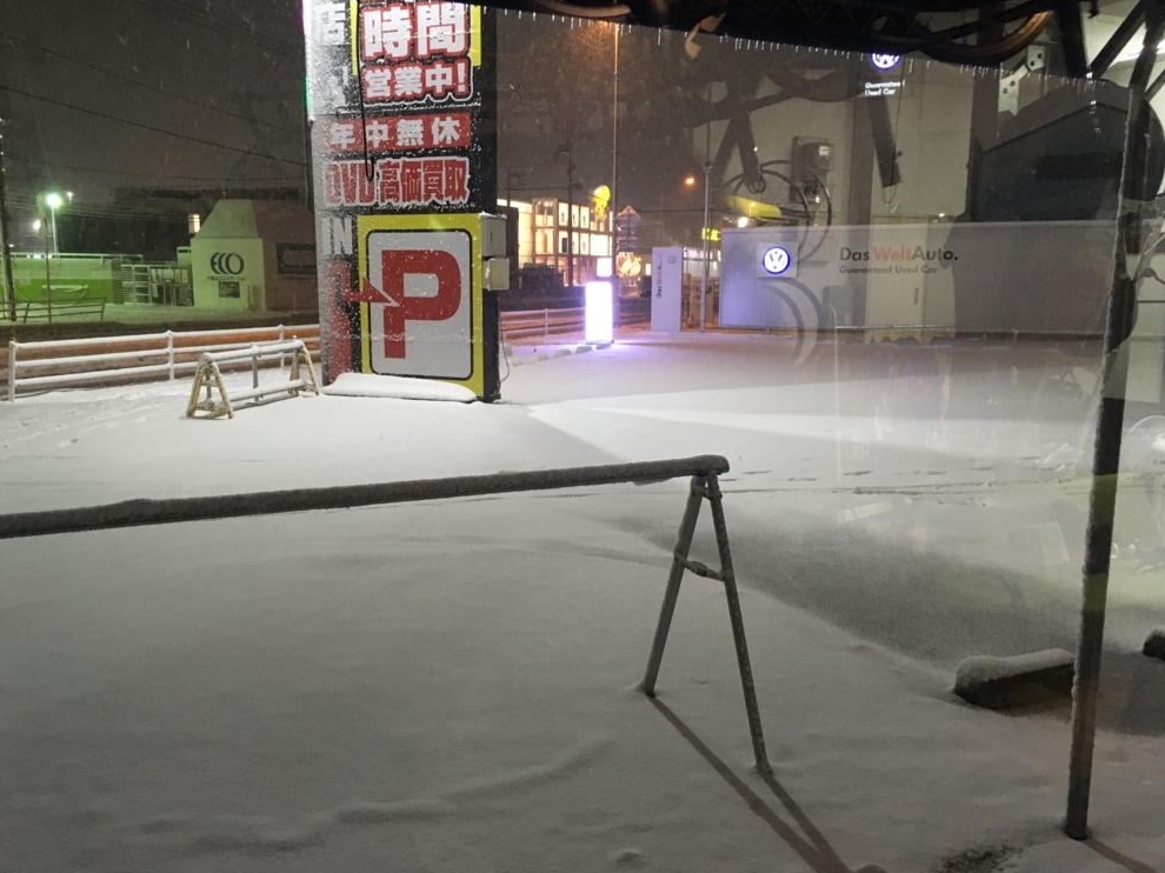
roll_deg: +0.1
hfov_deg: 60.0
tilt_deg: -9.1
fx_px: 1009
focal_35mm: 30
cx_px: 568
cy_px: 439
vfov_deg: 46.8
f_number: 2.2
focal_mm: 4.15
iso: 200
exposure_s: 1/30
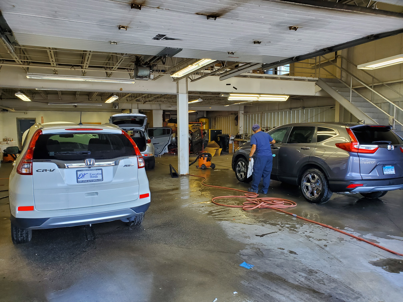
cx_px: 202
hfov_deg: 67.3
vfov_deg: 53.1
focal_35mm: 26
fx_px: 303
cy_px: 151
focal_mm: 4.3
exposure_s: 1/120
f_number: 2.4
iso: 80
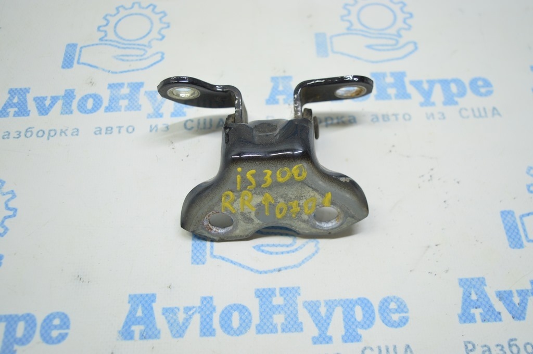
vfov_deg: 36.8
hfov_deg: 53.2
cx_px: 266
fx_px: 533
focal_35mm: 36
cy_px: 177
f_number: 4
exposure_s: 1/40
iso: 400
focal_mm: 24
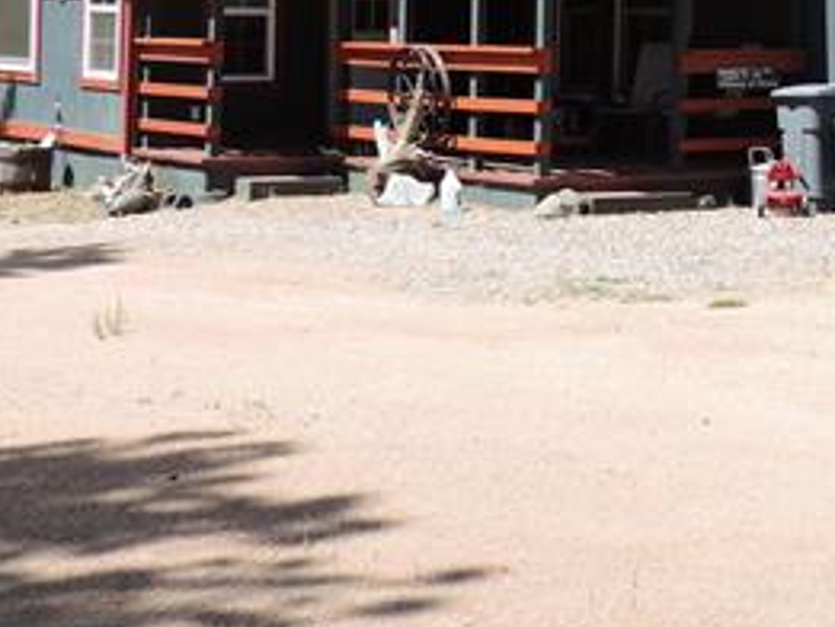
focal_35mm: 98
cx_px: 765
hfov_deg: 19.6
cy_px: -53
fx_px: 2365
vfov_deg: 14.8
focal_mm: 7.1
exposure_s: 1/500
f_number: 3.3
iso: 80
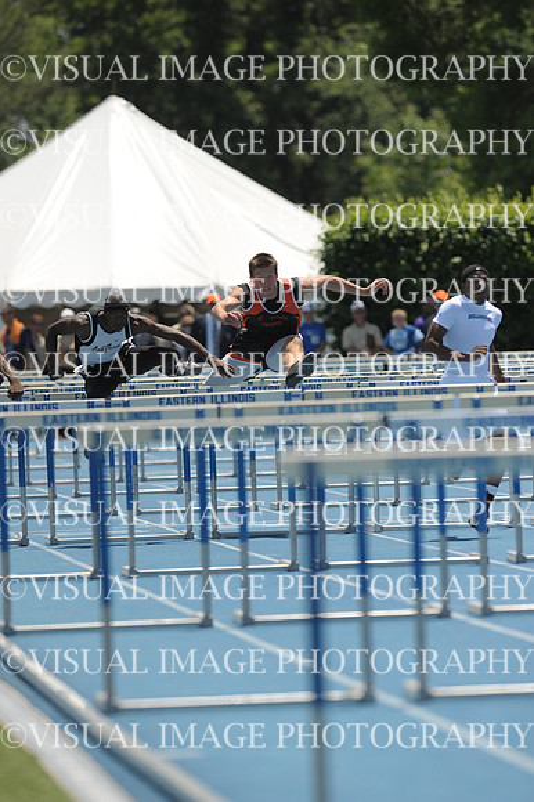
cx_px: 267
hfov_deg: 3.4
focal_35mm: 400
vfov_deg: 5.2
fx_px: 8910
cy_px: 401
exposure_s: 1/2000
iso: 320
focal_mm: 400
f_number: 5.6
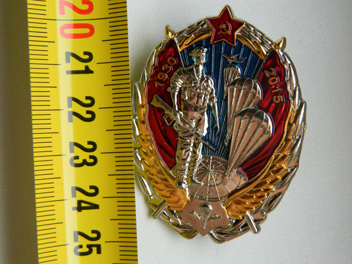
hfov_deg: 23.3
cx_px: 176
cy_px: 132
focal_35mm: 84
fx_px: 854
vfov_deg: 17.6
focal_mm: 15.1
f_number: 4.2
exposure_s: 1/50
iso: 80
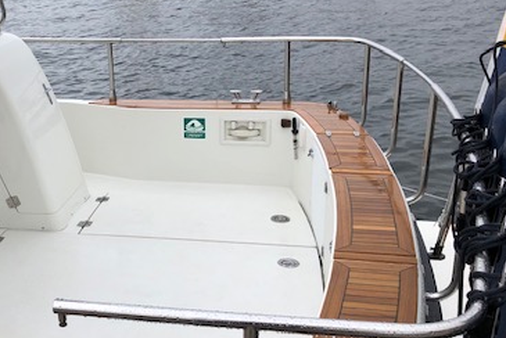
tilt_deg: -18.1
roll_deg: +4.1
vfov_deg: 26.5
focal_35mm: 51
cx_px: 132
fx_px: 717
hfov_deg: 38.0
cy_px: 163
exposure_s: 1/475
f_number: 1.8
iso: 20
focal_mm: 4
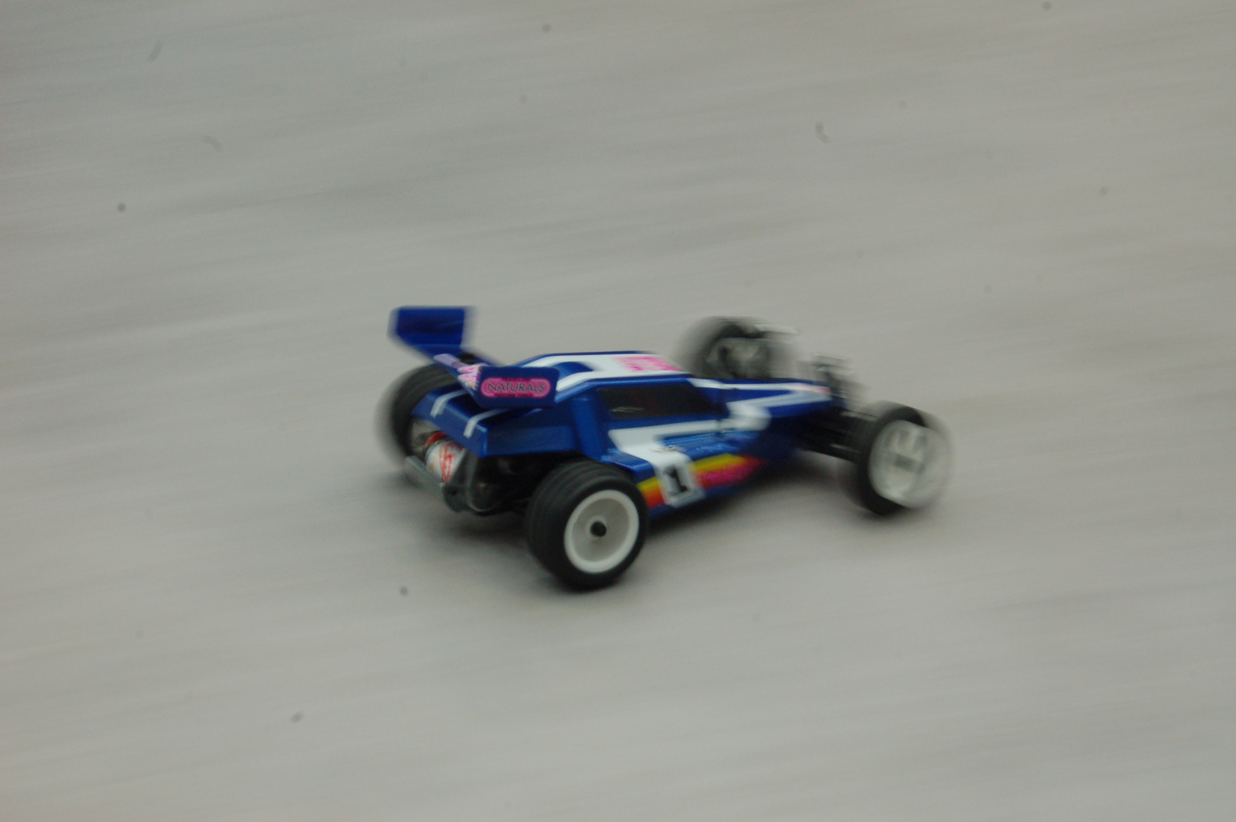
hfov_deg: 26.0
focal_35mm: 78
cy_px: 411
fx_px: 2676
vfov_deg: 17.5
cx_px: 618
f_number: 5.6
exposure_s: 1/20
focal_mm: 52
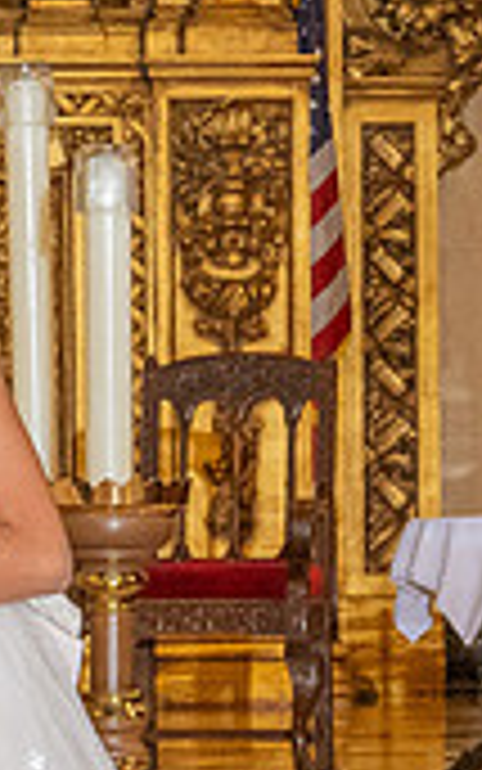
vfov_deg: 9.2
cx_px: -524
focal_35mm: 228
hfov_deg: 5.6
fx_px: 4788
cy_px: 491
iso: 2000
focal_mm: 34.5
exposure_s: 1/200
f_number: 6.3
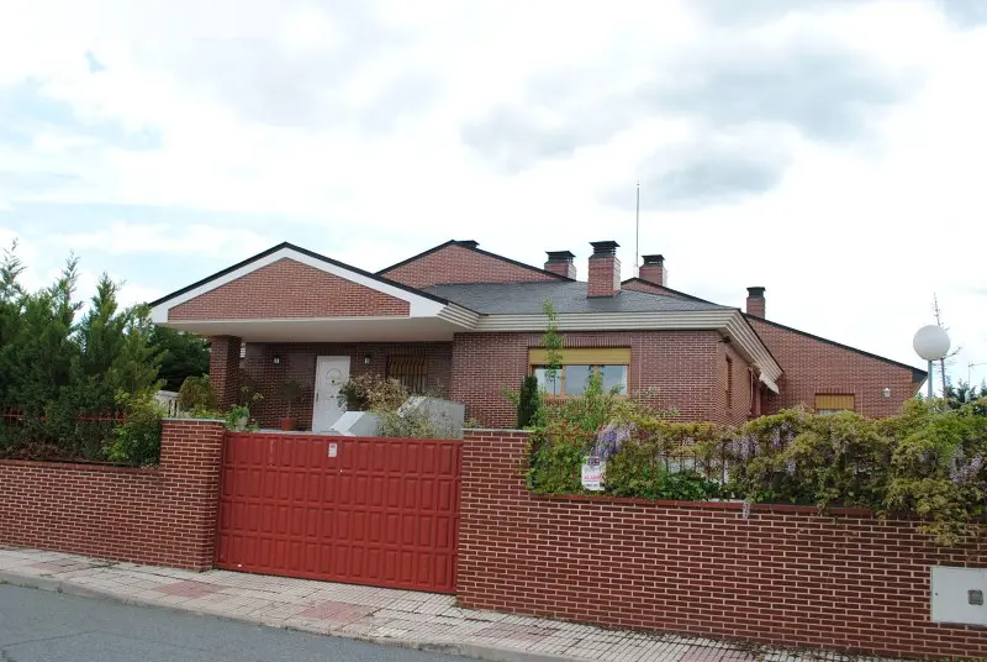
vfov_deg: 40.1
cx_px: 494
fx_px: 906
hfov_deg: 57.2
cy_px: 331
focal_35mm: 33
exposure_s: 1/200
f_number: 7.1
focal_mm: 22
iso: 100
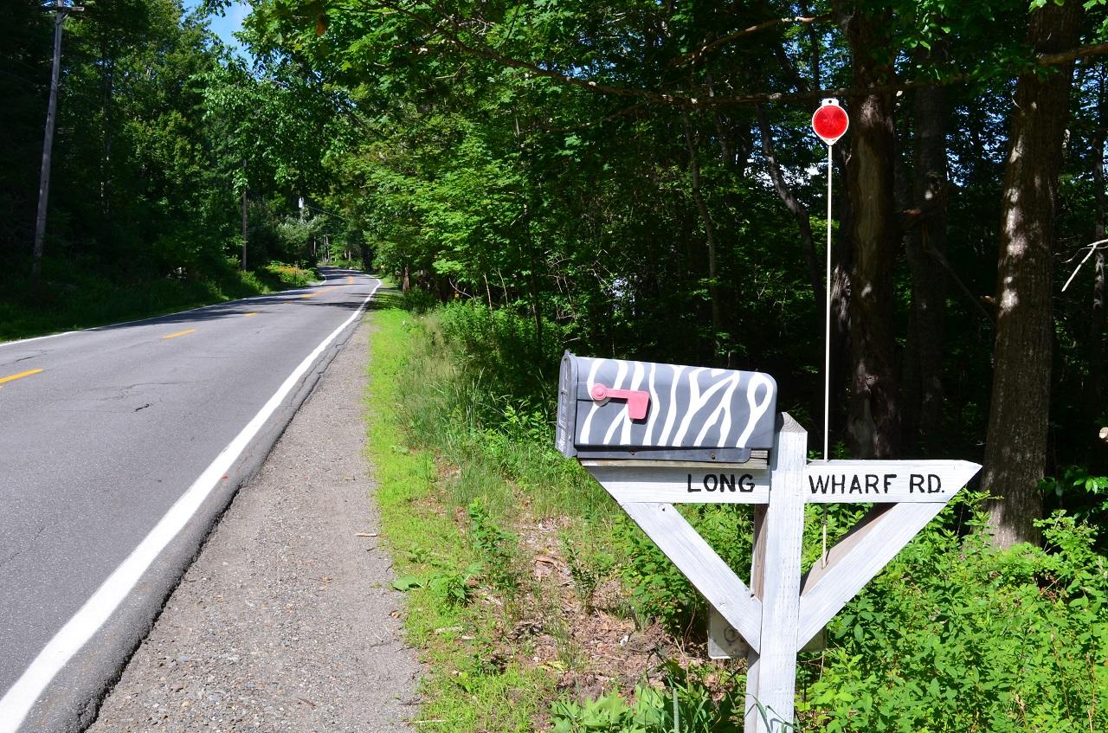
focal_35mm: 39
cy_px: 366
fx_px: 1198
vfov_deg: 34.0
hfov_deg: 49.7
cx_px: 554
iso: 180
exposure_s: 1/125
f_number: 11
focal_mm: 26
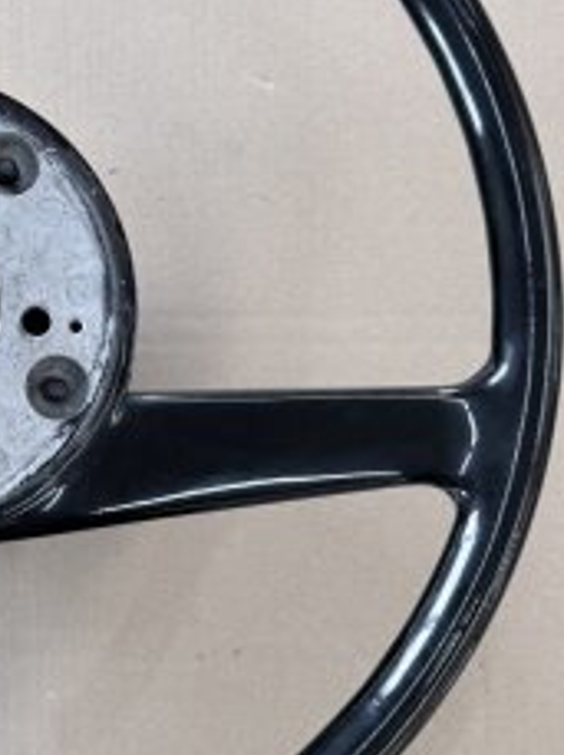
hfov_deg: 21.7
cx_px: -92
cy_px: 320
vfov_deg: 30.7
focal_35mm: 63
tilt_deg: -83.3
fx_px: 1372
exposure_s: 1/100
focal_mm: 6.76
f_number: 1.78
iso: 125
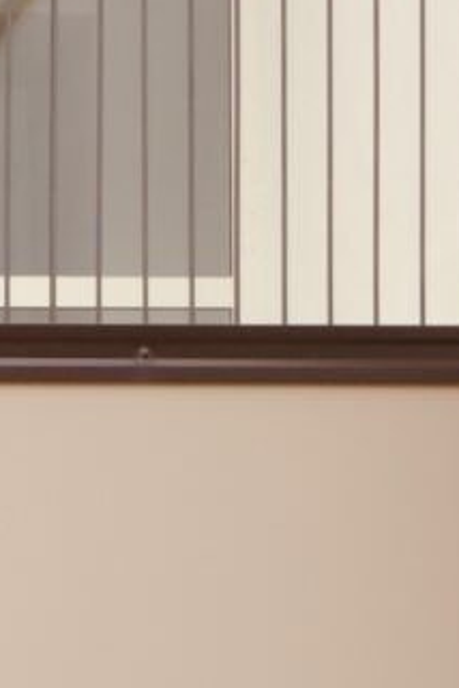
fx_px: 7324
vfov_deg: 5.3
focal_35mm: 383
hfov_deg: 3.5
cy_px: 1106
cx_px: -904
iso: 500
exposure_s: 1/1600
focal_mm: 48
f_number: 5.6
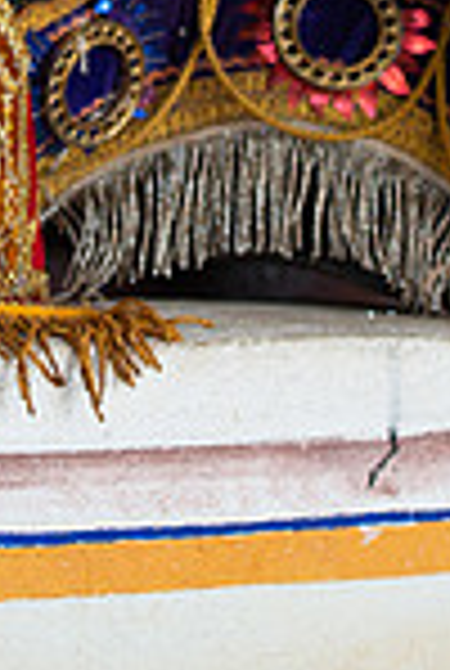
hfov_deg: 6.5
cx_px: 140
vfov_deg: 9.5
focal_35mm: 211
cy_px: -292
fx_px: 3938
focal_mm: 70
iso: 160
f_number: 2.8
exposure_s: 1/160
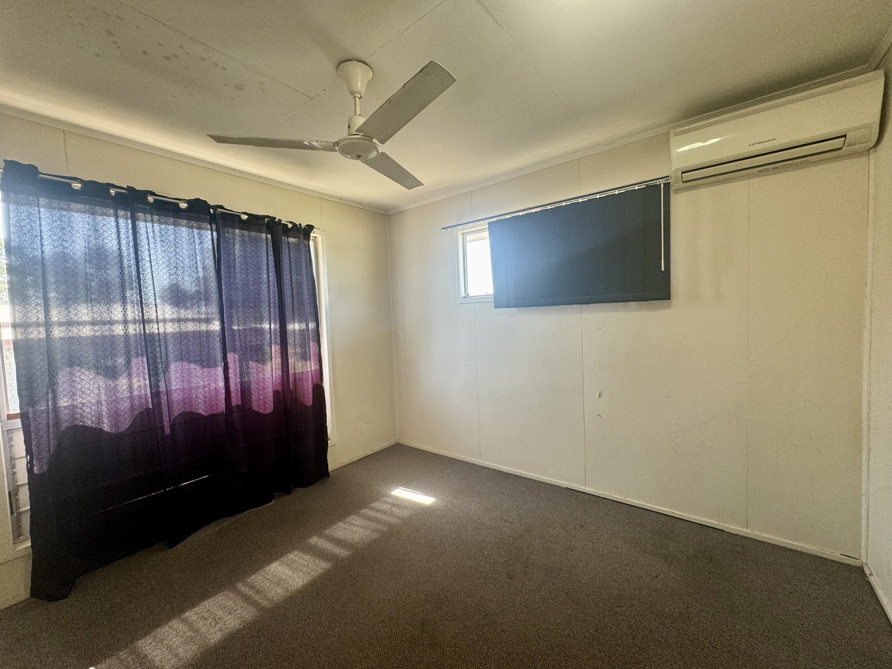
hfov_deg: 102.1
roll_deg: +3.1
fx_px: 361
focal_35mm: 14
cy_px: 334
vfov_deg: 85.7
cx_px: 446
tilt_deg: -2.4
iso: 125
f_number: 2.2
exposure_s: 1/100
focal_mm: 2.22
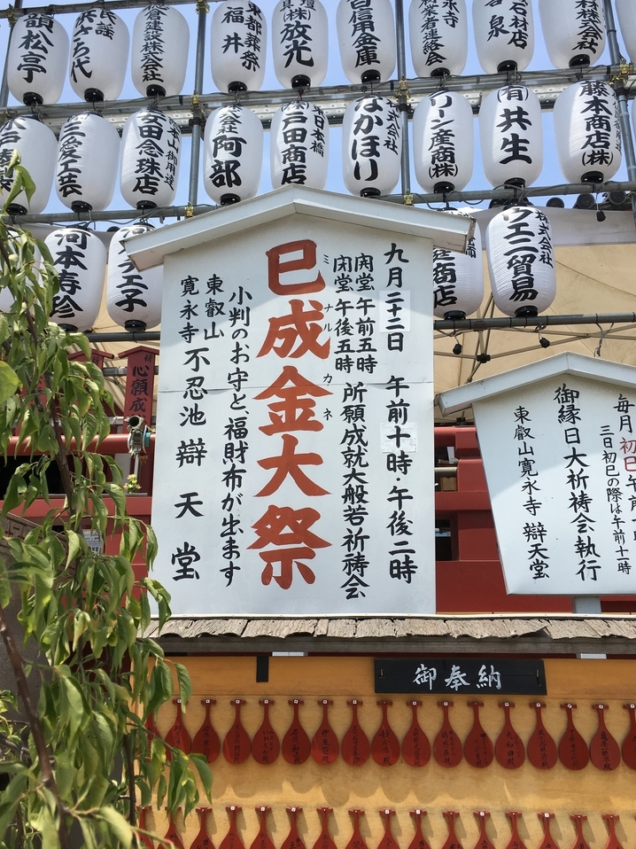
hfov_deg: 45.4
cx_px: 316
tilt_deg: +18.2
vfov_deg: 58.4
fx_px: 760
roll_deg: +0.2
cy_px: 413
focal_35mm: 31
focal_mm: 4.15
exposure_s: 1/1538
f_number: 2.2
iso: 25
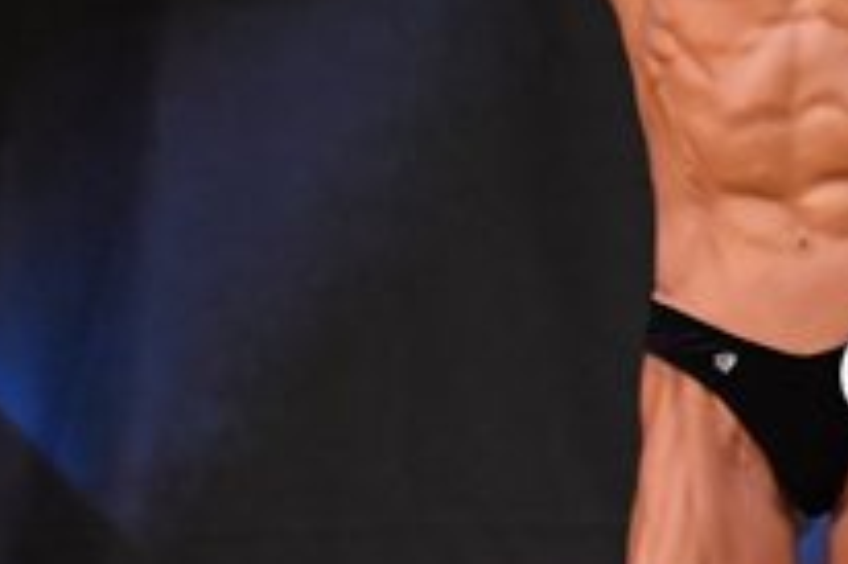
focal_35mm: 1071
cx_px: 101
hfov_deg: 1.9
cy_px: 366
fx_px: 25207
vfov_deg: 1.3
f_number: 5.6
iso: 5600
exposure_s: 1/400
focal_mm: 190
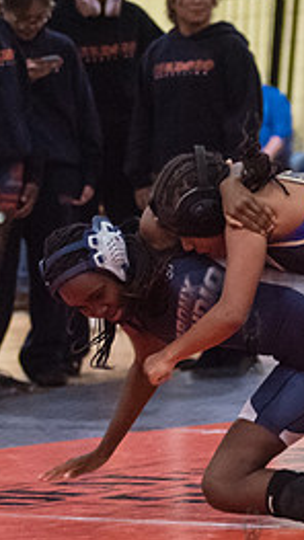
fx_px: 3839
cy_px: 340
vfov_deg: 8.0
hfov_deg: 4.5
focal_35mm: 268
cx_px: 251
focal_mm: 86
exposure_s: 1/500
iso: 8000
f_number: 2.8
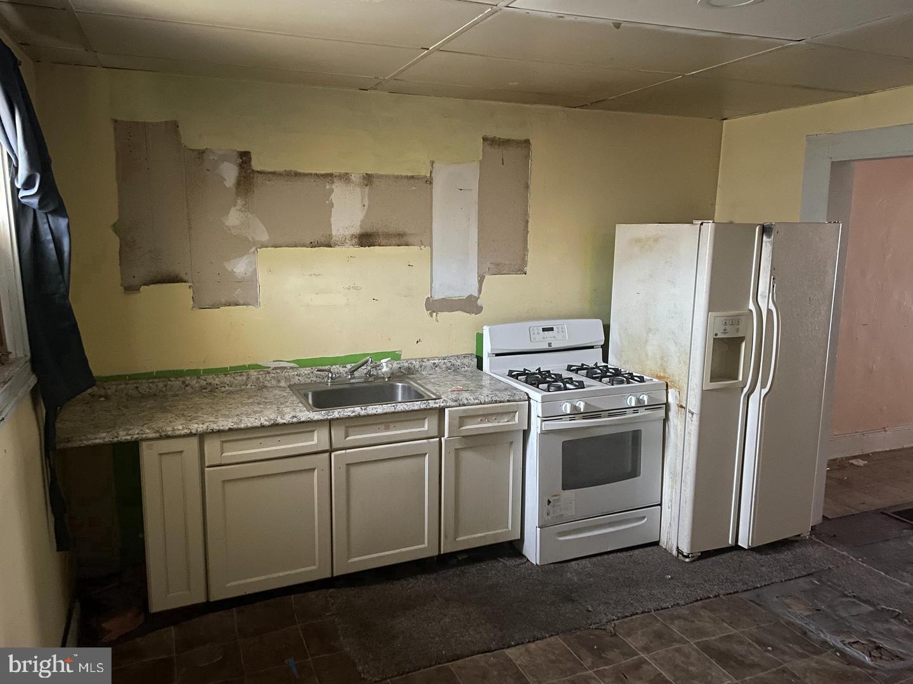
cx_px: 456
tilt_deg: -9.1
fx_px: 686
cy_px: 342
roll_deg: -0.6
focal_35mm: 26
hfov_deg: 67.3
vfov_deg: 53.1
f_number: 1.6
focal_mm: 4.2
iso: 500
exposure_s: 1/10
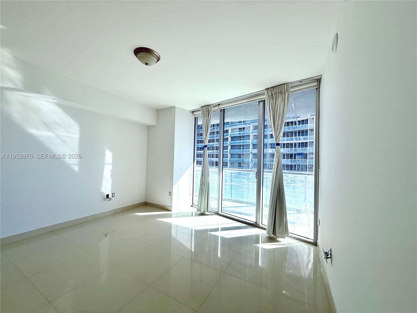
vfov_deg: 85.7
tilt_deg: +1.3
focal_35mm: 14
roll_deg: -2.0
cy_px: 156
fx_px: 169
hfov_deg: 102.1
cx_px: 208
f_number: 2.2
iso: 50
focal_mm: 2.22
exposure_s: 1/779
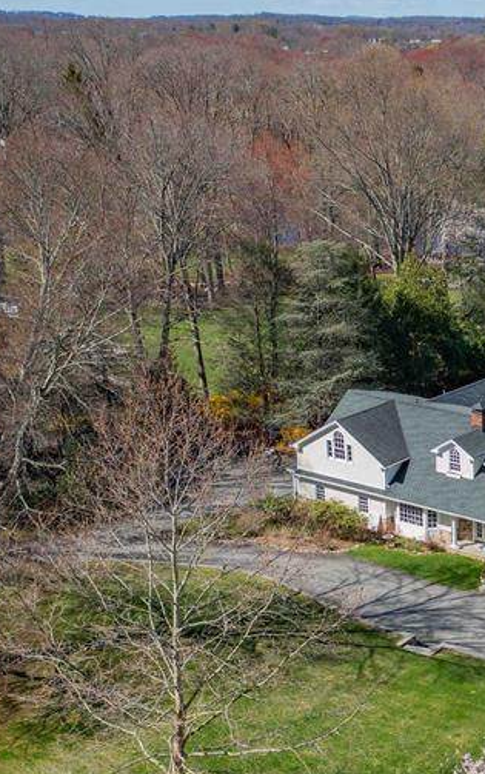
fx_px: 1225
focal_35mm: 58
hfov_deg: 21.3
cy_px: 464
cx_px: 525
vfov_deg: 35.0
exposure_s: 1/1000
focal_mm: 10.26
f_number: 2.8
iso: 100
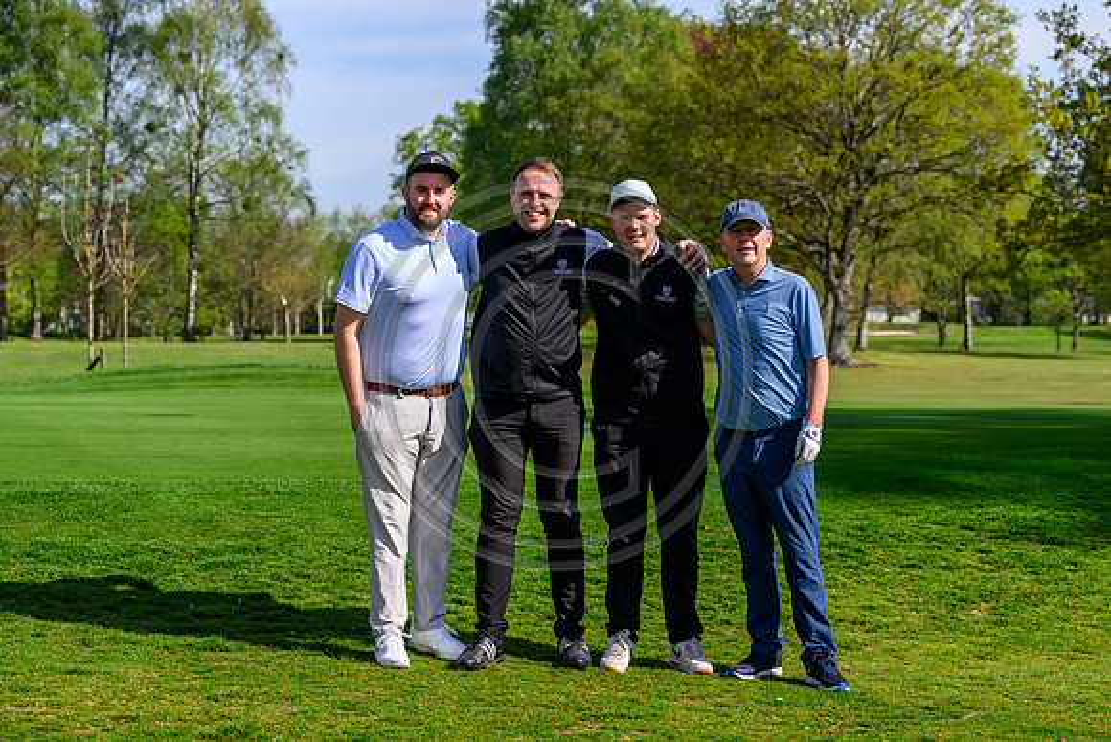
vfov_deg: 16.1
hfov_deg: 23.9
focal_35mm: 85
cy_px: 371
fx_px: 2624
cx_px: 556
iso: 500
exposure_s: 1/2500
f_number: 5
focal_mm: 85
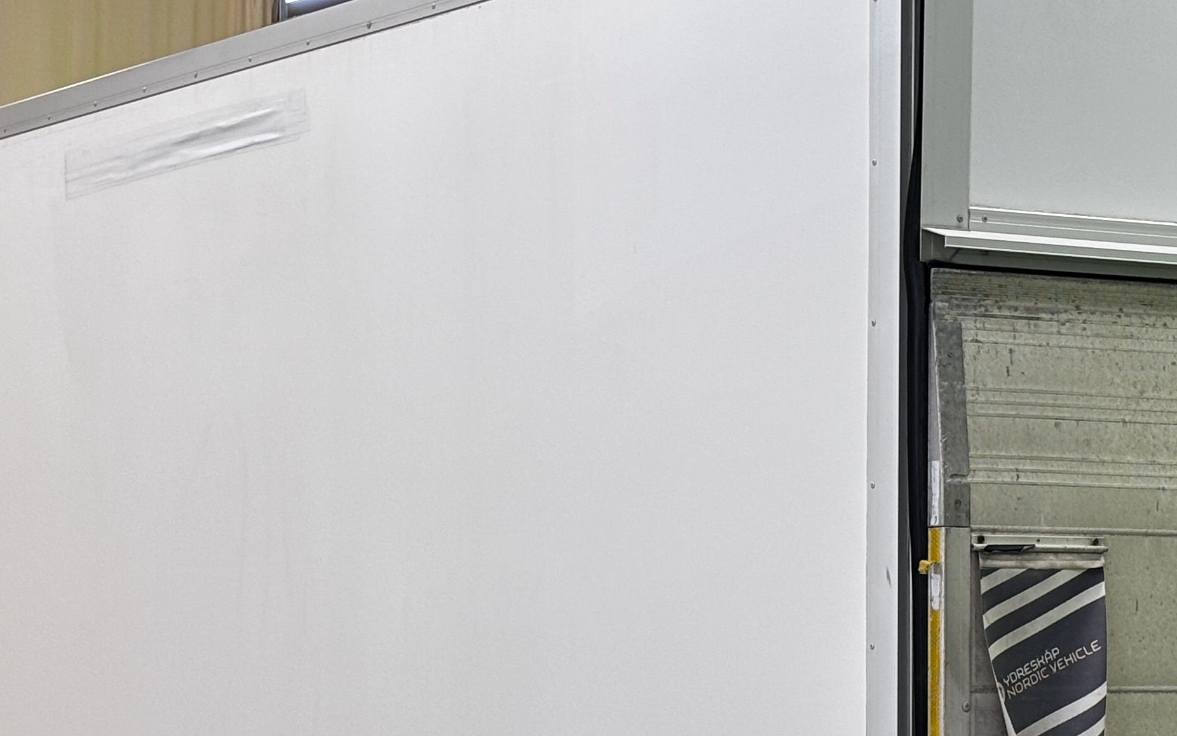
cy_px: 691
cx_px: 780
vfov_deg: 10.8
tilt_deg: -0.8
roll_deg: -0.2
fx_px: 3850
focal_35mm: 120
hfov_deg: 17.3
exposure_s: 1/50
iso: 50
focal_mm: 5.96
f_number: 1.6
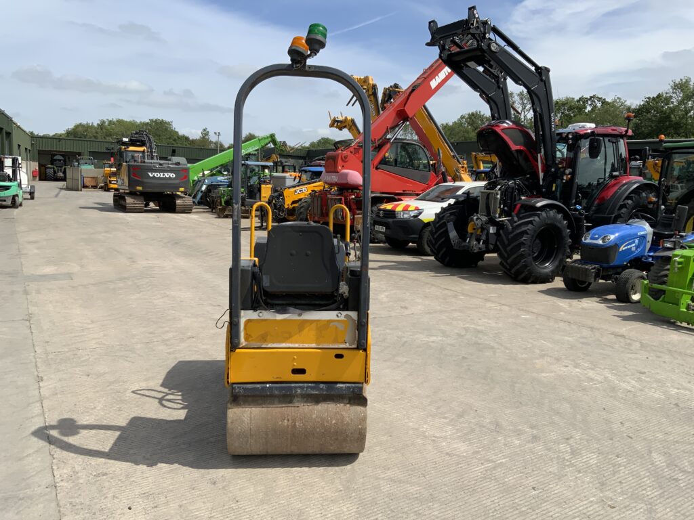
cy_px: 260
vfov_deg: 48.2
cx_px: 347
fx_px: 581
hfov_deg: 61.7
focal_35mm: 29
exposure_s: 1/2667
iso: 20
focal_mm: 3
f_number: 1.8
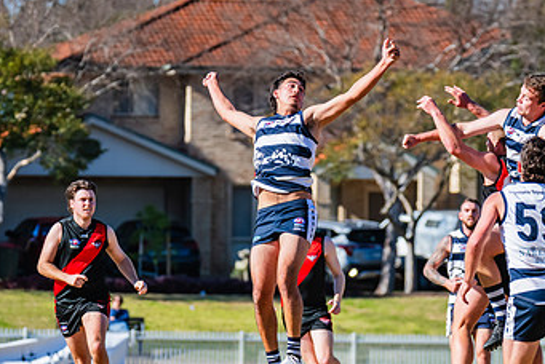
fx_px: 7394
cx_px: 283
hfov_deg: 4.2
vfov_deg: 2.8
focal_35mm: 488
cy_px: 232
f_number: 8
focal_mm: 270
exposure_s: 1/1600
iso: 640
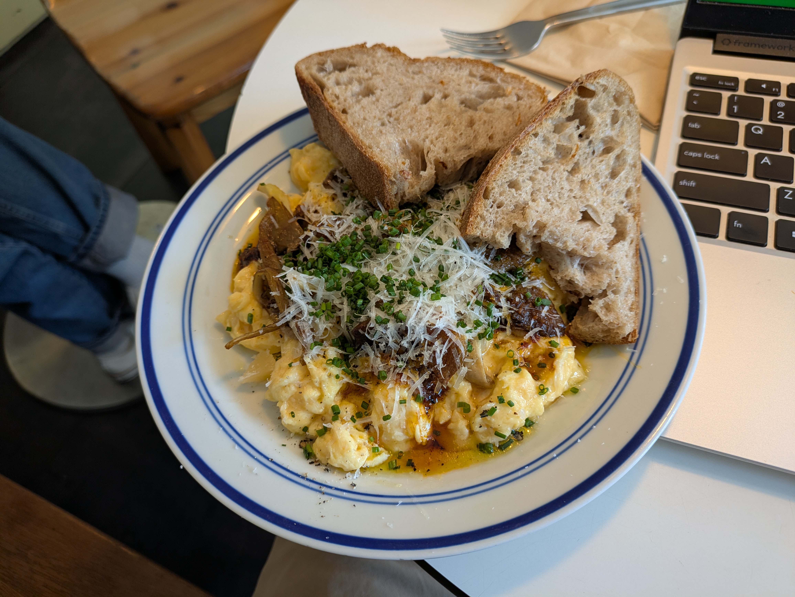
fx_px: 574
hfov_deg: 69.4
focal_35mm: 25
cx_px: 398
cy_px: 298
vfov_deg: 54.9
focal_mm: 5.43
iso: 57
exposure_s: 1/33.3
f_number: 1.89
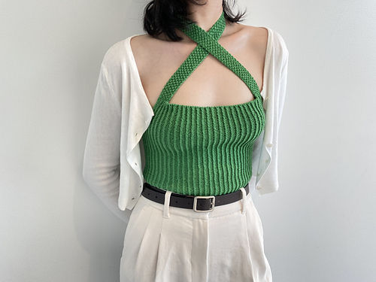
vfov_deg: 53.1
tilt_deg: -15.6
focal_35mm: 26
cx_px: 188
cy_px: 141
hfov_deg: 67.3
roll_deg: -0.5
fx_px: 282
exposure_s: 1/132
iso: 32
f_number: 1.8
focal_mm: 4.25
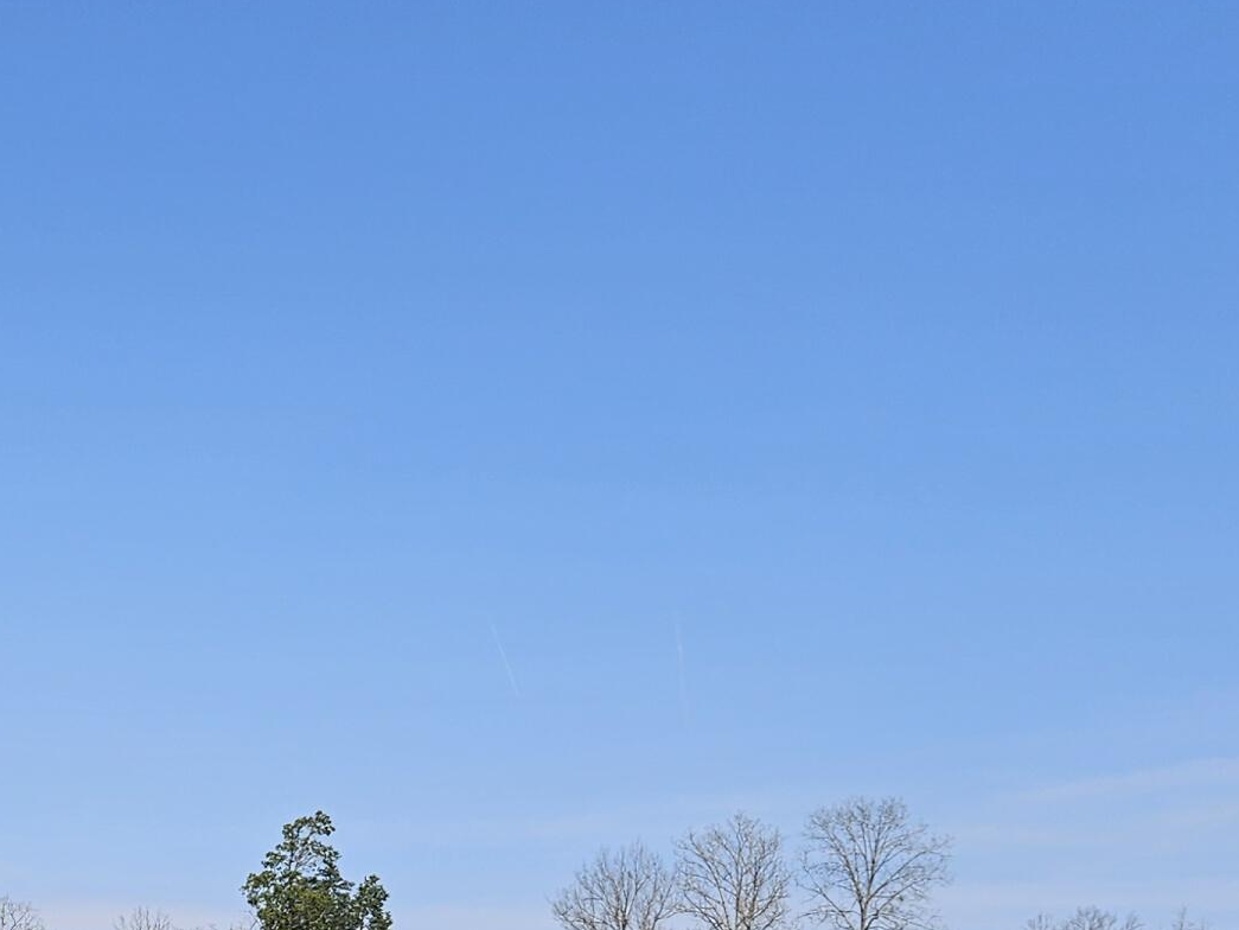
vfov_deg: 20.7
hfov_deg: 27.0
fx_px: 2363
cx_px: -124
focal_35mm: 66
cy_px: 1133
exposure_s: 1/2296
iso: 25
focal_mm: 5.4
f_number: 1.8
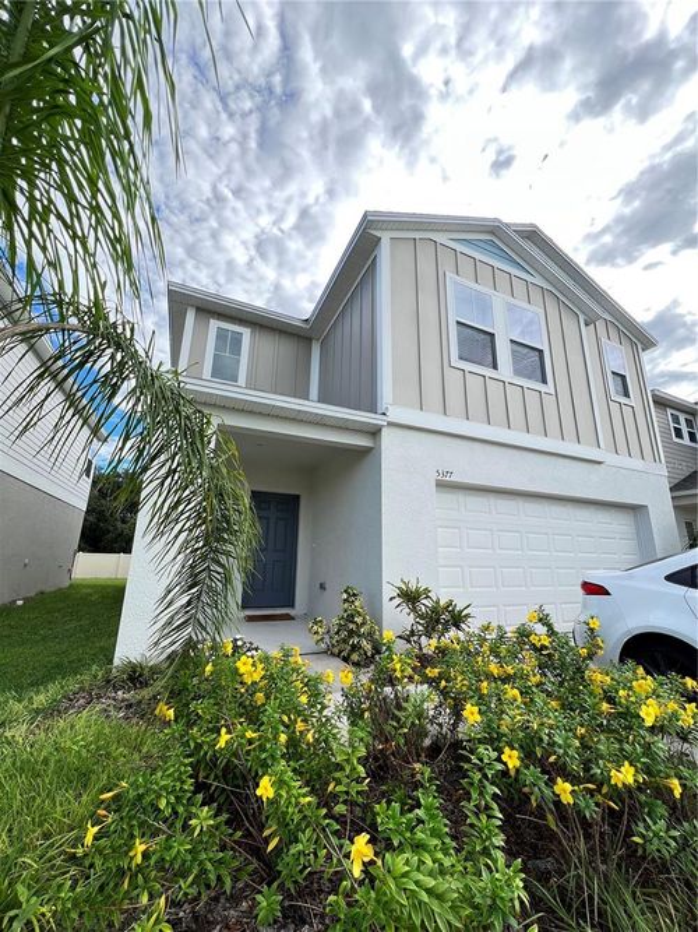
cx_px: 349
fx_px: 350
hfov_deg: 89.9
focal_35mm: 13
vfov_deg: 106.2
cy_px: 466
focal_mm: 1.57
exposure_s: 1/326
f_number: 1.8
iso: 32
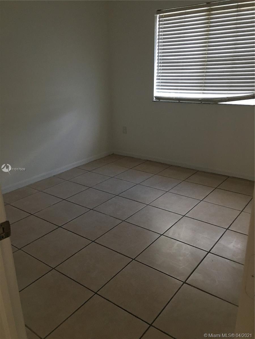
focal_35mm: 29
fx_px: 285
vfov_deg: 61.7
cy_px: 170
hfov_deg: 48.2
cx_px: 128
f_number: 2.2
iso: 100
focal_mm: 4.15
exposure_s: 1/15
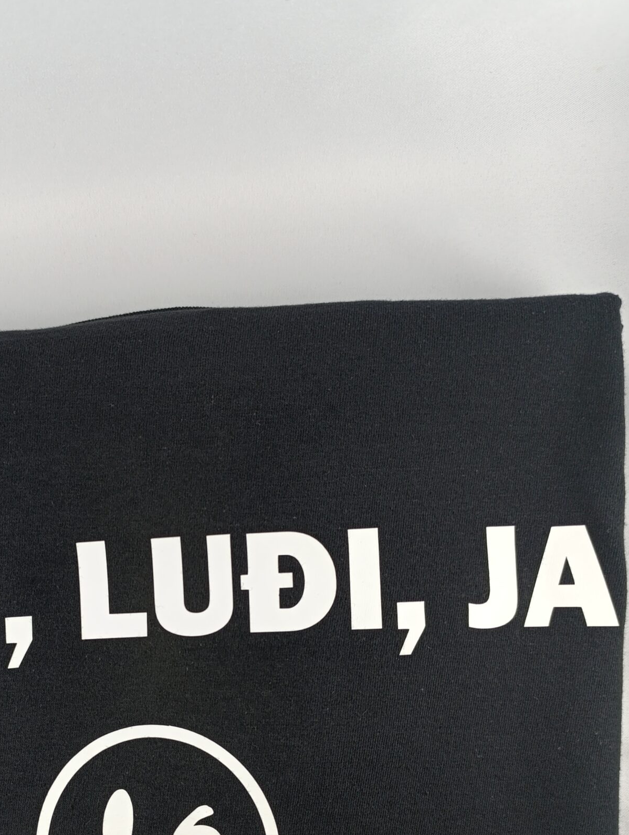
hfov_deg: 38.0
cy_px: 624
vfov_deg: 48.2
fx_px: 894
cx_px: 174
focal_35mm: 37
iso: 160
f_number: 1.6
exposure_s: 1/100
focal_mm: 6.14
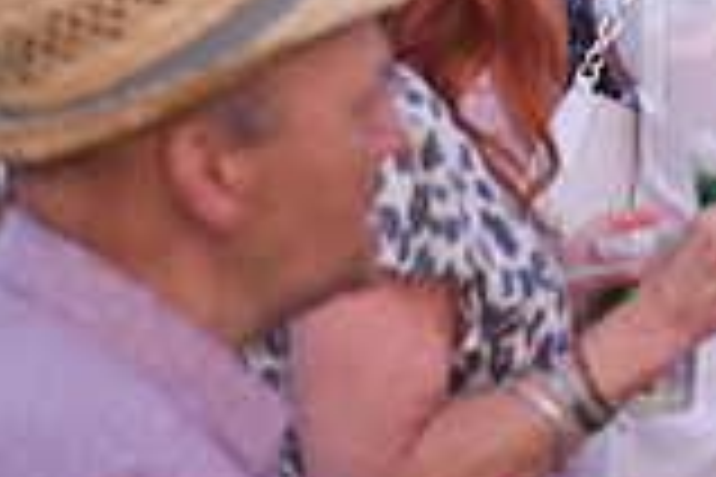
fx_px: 5071
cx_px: 1225
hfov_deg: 7.8
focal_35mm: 255
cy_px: -169
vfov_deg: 5.4
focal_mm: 70
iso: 1250
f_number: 3.5
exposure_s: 1/320
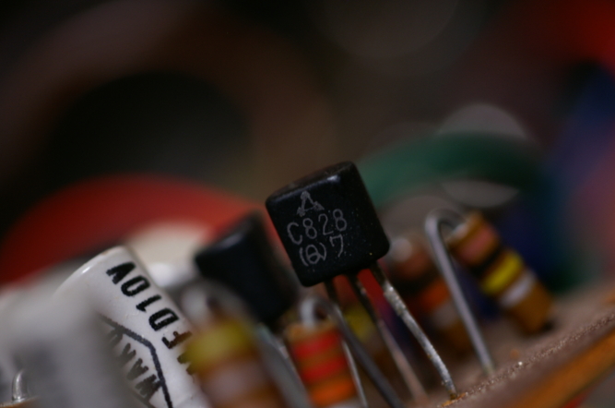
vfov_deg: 15.1
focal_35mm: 90
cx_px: 328
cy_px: 236
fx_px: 1535
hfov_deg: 22.7
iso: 200
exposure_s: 1/5
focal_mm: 50
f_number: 2.8
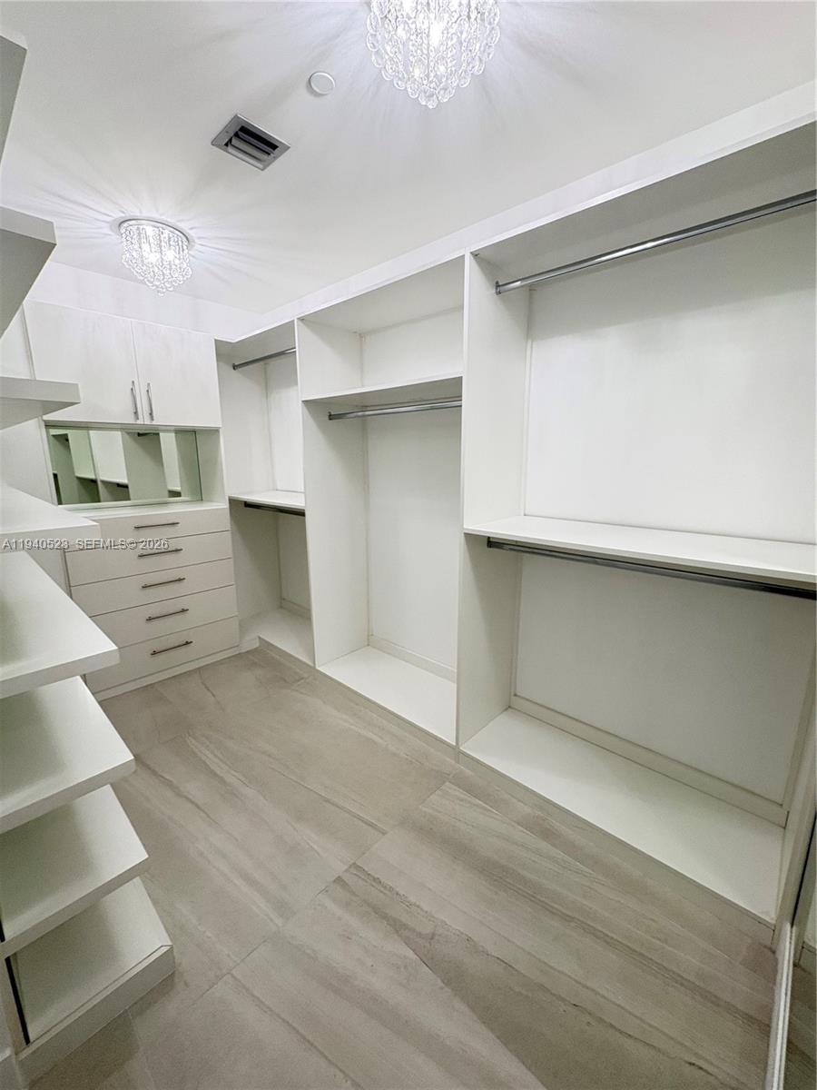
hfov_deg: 85.7
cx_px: 408
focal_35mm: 14
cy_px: 545
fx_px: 441
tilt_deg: -10.9
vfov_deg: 102.1
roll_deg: -0.4
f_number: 2.2
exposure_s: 1/60
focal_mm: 2.22
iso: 320
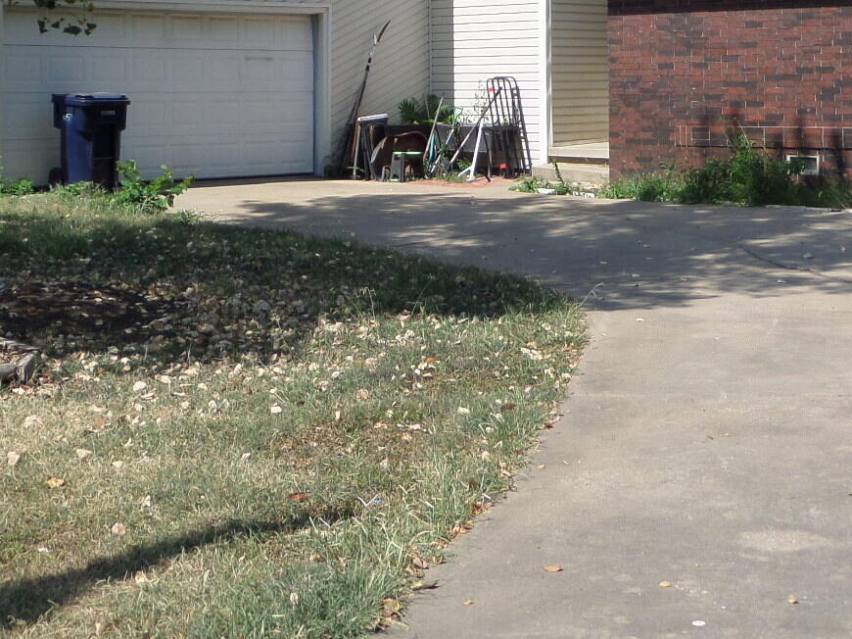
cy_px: -1
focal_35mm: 73
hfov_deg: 26.7
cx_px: 454
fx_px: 1796
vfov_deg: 19.6
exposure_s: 1/1000
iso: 100
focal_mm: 5.3
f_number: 3.4
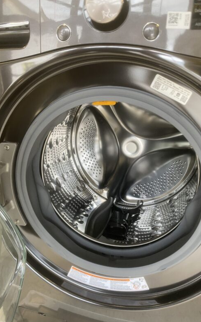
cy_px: 160
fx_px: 245
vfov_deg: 66.5
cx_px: 107
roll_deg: -1.5
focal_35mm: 28
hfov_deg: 44.5
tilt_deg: -20.5
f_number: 1.8
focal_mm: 4.25
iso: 250
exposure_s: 1/43
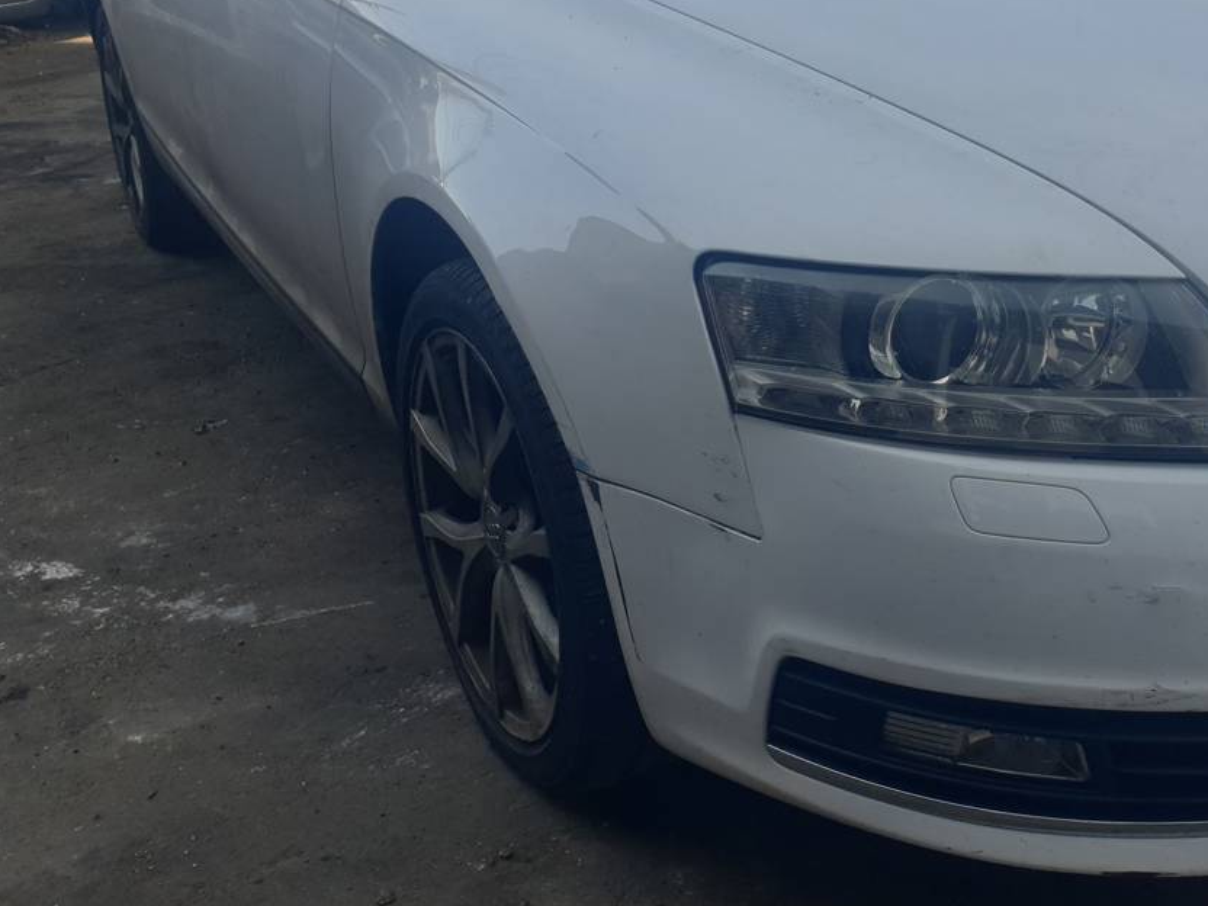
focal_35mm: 45
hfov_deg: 40.5
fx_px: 1570
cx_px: 948
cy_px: 286
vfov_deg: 31.9
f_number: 2.4
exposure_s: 1/859
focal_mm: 4.3
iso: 50
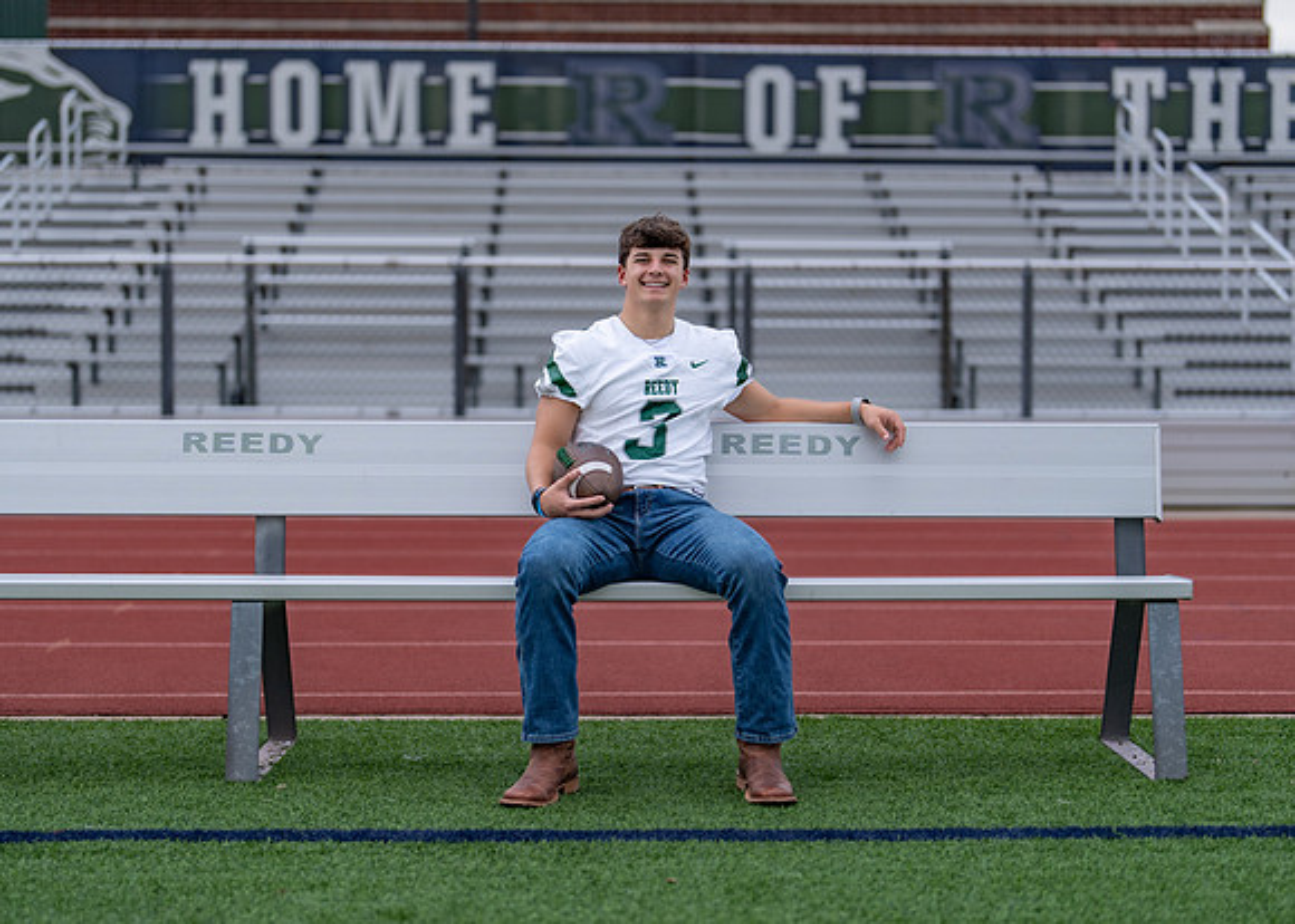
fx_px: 2279
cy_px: 457
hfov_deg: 31.7
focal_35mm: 62
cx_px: 645
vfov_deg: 22.9
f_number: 1.2
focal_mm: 50
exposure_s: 1/400
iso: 160
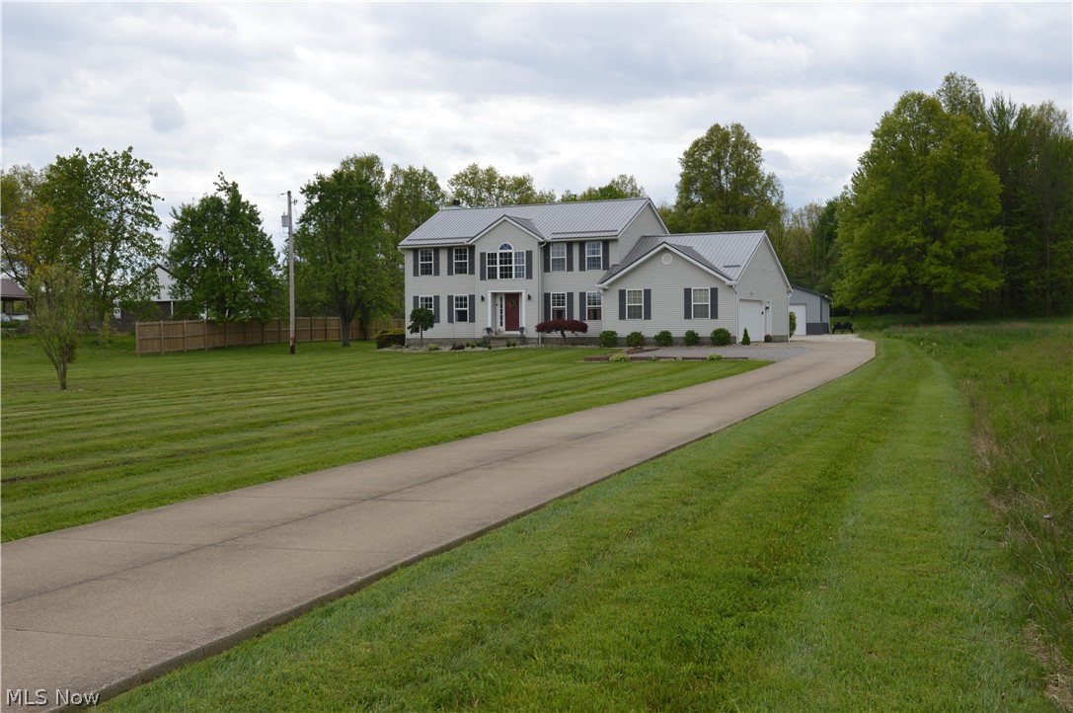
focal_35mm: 39
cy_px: 356
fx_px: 1161
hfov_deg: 49.6
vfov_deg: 34.1
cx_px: 536
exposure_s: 1/200
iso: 100
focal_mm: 26
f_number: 9
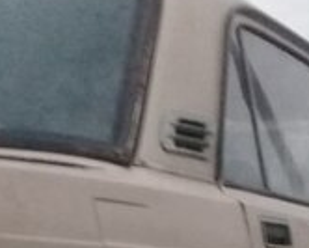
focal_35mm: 120
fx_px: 1098
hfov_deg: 16.0
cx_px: 207
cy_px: 346
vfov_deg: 12.4
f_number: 2.2
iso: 500
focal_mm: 3.3
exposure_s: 1/17
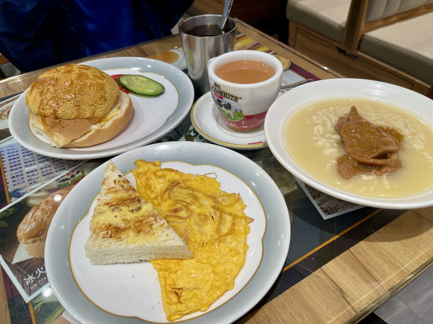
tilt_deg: -44.7
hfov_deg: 69.4
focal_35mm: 25
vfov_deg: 54.9
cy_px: 162
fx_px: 313
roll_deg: +3.8
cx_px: 216
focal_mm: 5.1
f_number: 1.6
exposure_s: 1/100
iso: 40
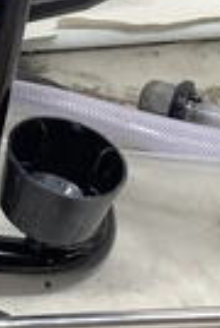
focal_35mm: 96
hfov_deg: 14.3
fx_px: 875
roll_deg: +3.4
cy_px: 59
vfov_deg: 20.9
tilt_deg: -30.3
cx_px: 61
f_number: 2.4
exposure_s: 1/60
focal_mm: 3.3
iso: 64
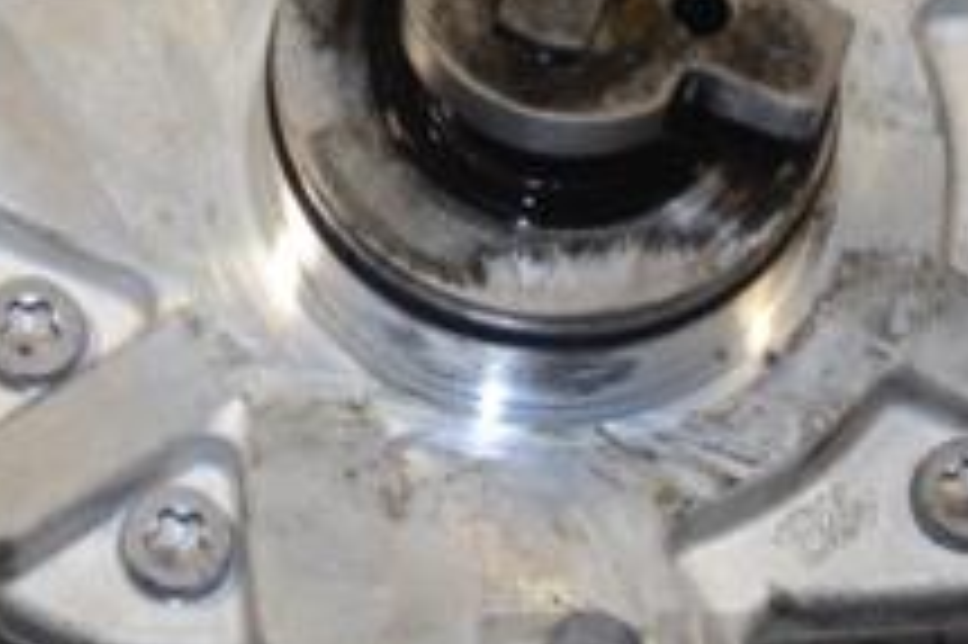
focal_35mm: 188
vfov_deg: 7.3
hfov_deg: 10.9
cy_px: 81
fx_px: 5062
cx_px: 392
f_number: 5.3
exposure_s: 1/60
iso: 140
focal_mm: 45
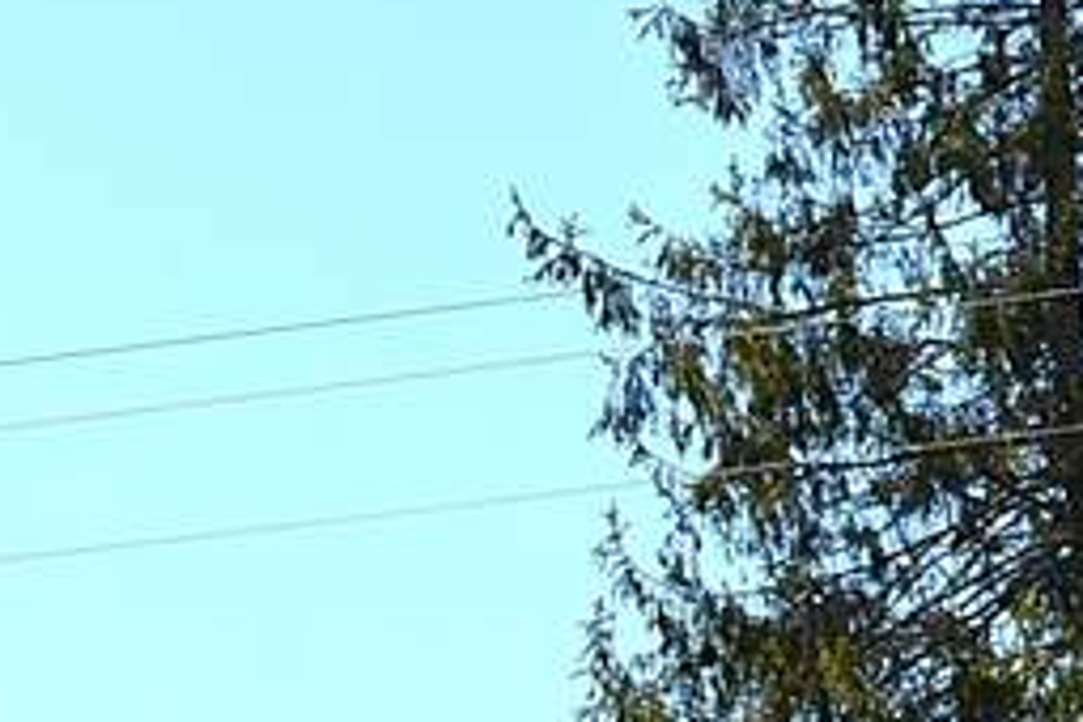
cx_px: -773
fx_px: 6798
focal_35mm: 226
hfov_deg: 8.8
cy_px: 1408
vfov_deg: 5.9
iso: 100
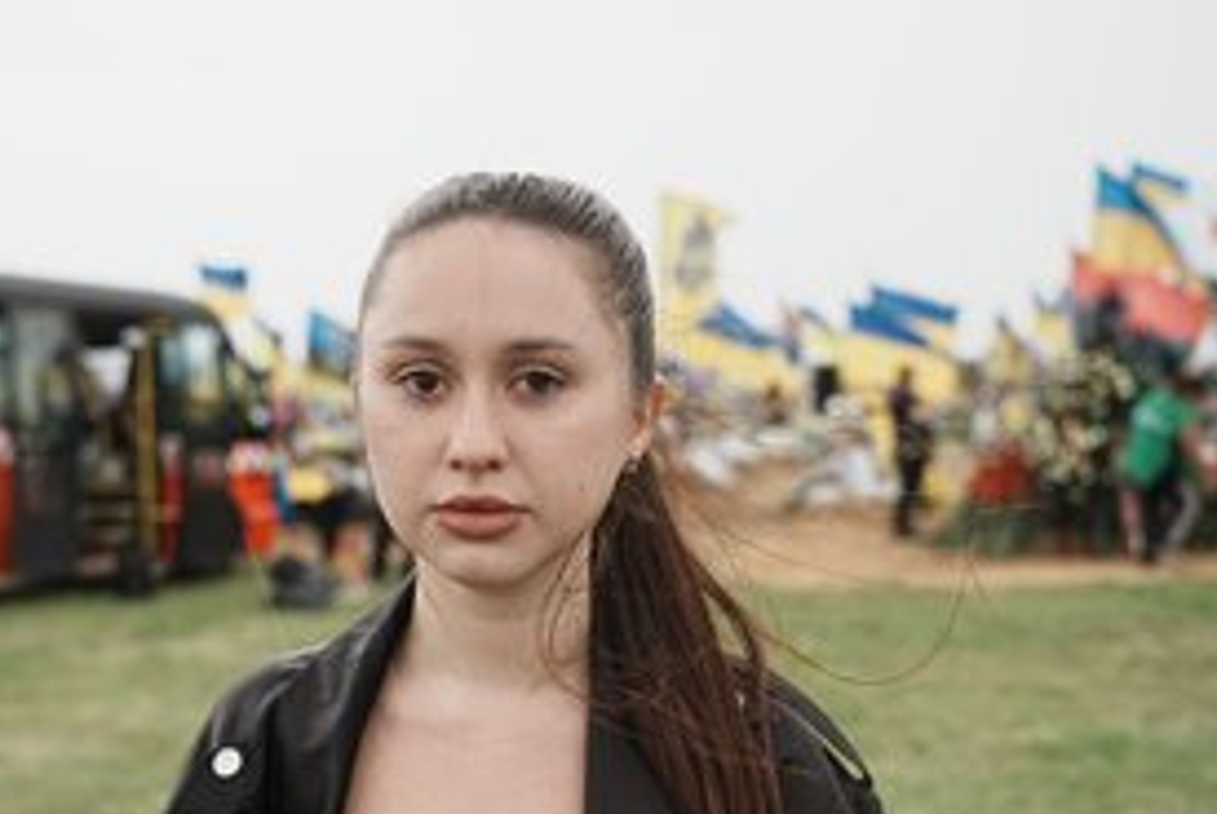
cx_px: 474
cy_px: 586
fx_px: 1624
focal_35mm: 48
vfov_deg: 27.8
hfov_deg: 40.8
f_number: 3.2
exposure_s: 1/400
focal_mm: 33
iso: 100
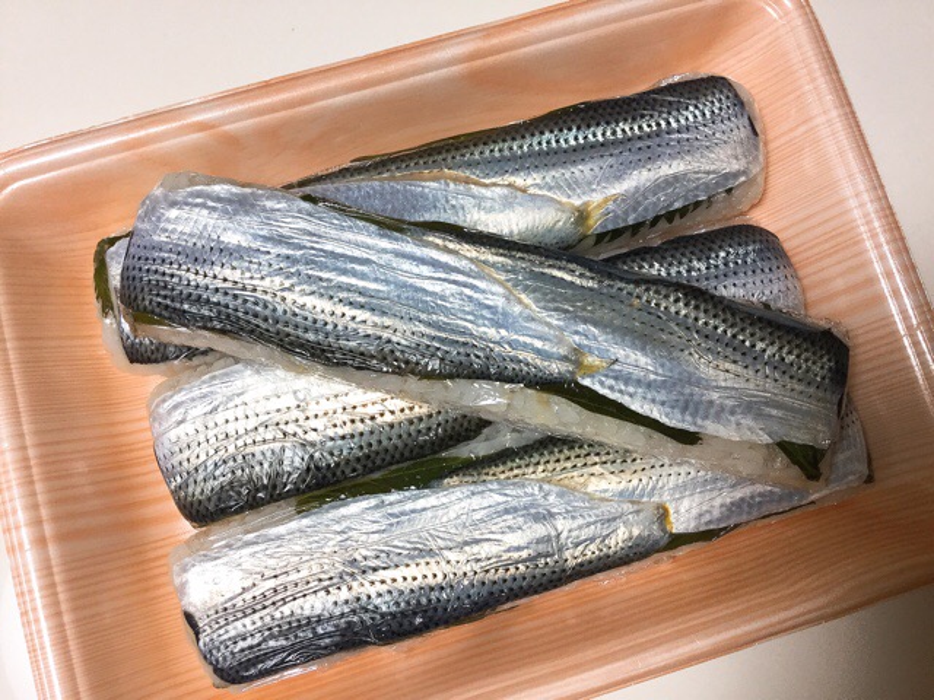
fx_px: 836
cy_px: 350
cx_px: 467
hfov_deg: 58.4
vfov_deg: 45.4
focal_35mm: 31
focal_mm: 3.3
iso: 50
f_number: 2.4
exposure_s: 1/30
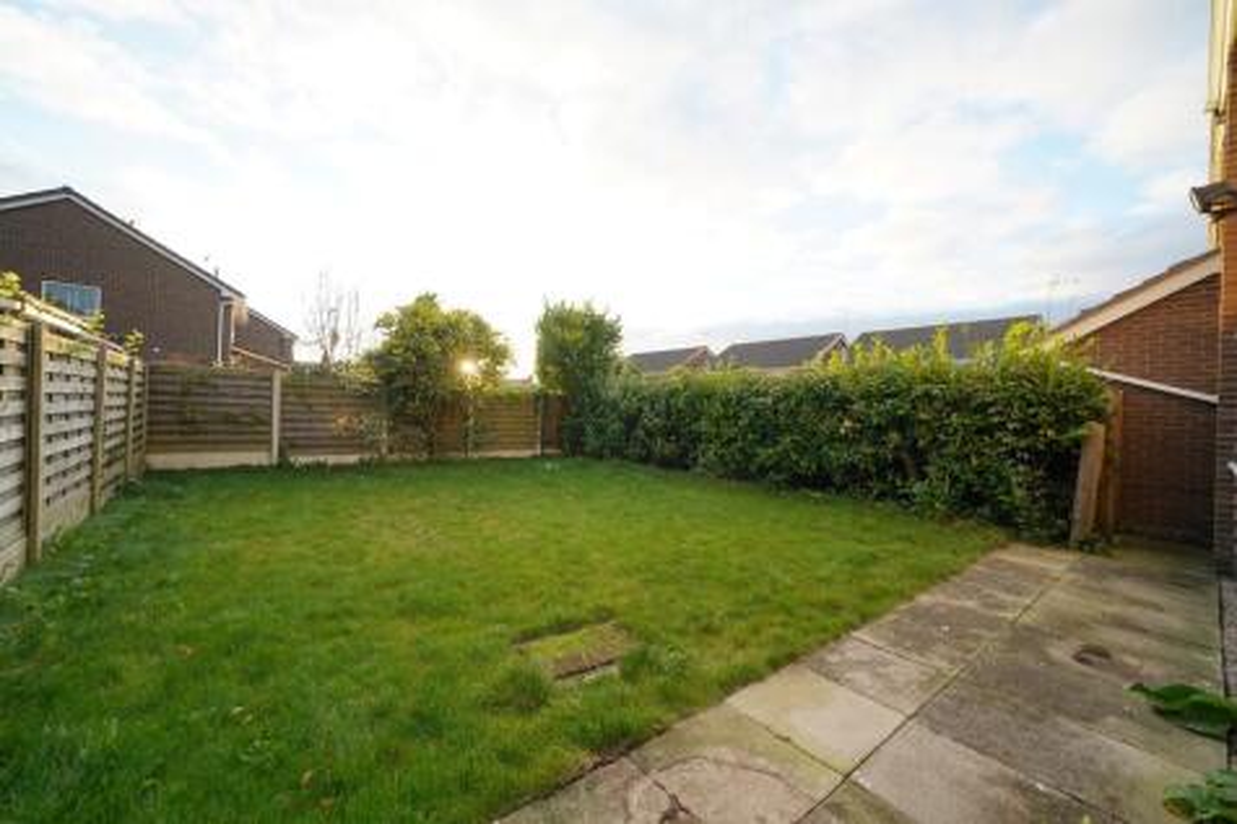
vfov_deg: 85.4
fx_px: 447
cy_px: 412
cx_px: 618
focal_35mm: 13
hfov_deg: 108.3
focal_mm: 13
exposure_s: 1/80
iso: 100
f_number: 4.5
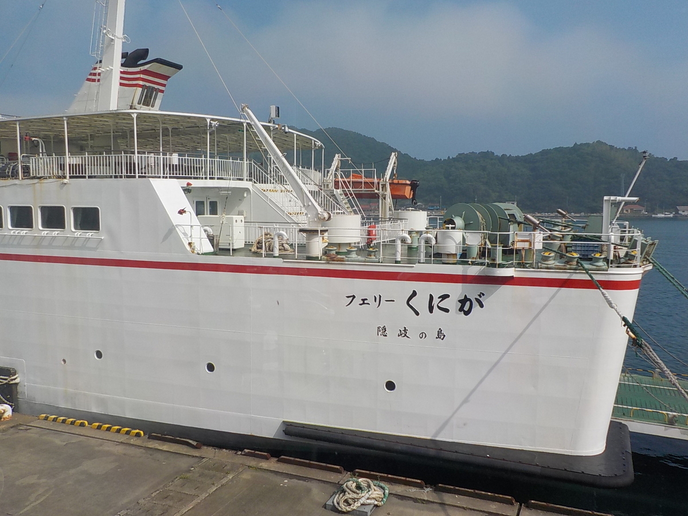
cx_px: 344
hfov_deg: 60.0
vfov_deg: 46.8
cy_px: 258
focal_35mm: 30
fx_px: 596
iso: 125
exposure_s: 1/2000
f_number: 3.3
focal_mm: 4.1
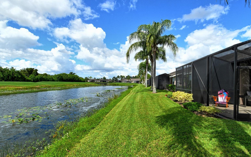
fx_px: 130
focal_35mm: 19
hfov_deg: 88.0
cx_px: 127
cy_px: 85
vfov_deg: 62.1
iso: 640
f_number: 20
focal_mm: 12
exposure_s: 1/250
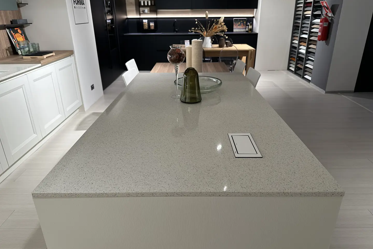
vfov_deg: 51.3
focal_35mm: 25
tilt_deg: -23.2
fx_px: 259
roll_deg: +0.6
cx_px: 186
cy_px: 129
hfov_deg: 71.5
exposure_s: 1/100
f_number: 1.78
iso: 125
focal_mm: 6.86
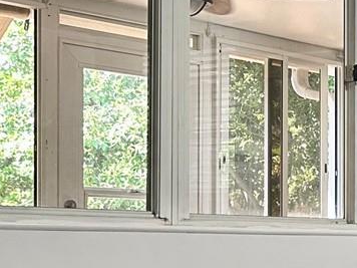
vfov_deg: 13.5
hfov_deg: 14.3
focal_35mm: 108
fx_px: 1114
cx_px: 770
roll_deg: -0.2
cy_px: 260
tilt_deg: -1.0
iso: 160
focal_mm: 6.86
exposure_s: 1/120
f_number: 1.78
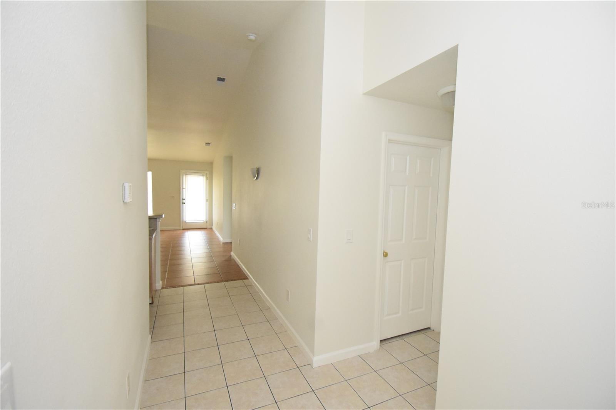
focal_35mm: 15
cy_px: 205
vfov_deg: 77.3
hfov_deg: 100.4
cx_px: 308
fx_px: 257
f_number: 4
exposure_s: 1/60
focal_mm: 10
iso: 4000
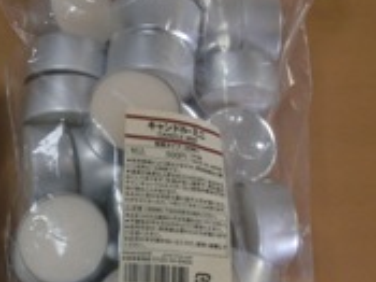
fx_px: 1020
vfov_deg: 15.6
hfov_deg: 20.5
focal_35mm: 94
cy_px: 221
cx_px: 48
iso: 250
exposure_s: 1/60
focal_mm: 6.3
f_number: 2.8
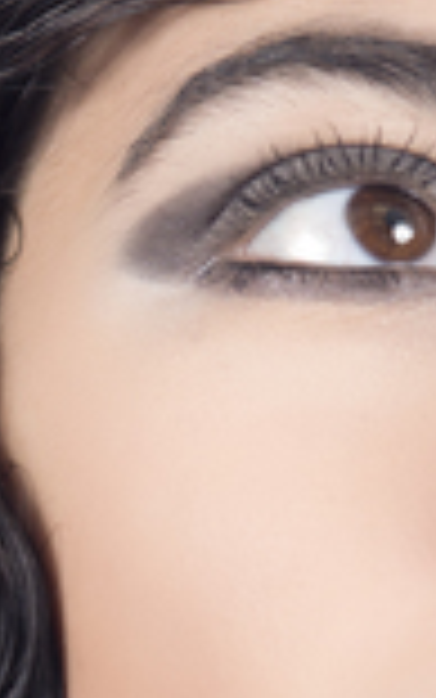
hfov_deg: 1.3
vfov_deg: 2.1
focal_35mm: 1006
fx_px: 19108
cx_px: 427
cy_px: 1290
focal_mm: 160
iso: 100
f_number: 16
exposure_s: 1/250
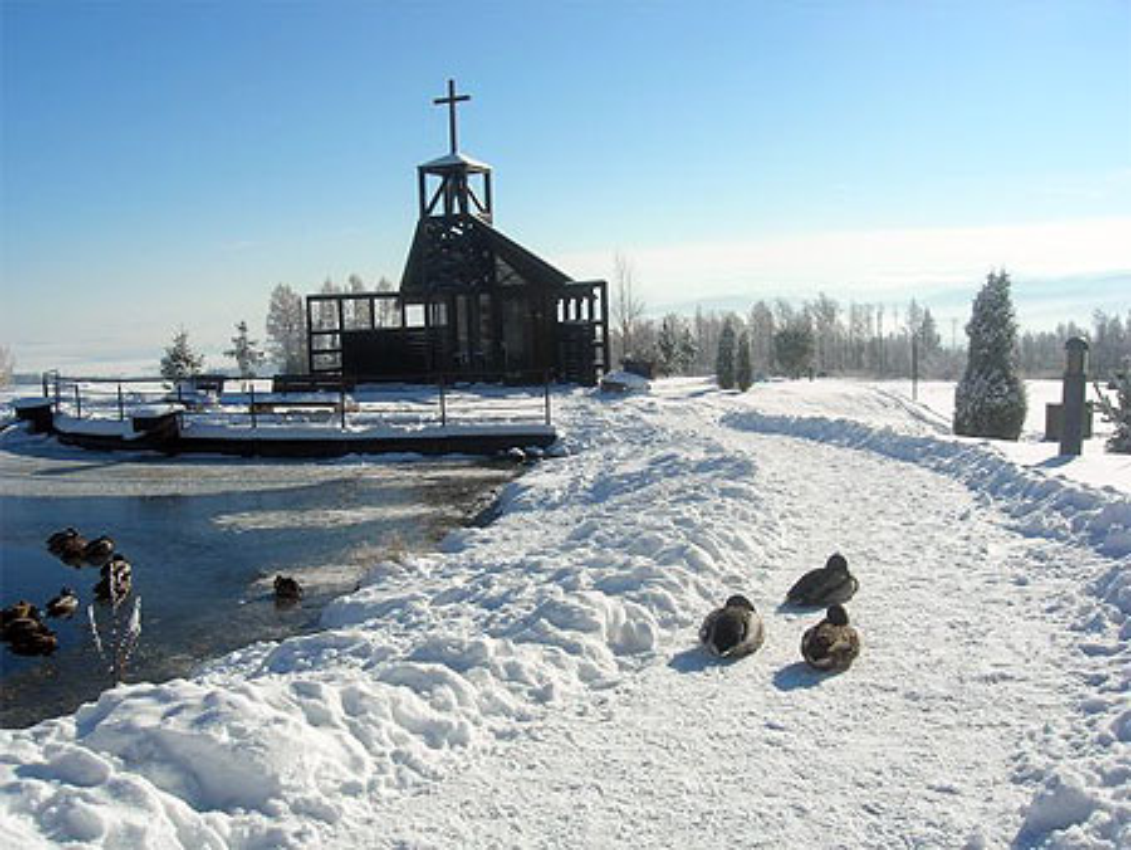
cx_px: 566
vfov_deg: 37.8
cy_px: 425
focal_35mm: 38
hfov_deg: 49.0
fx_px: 1242
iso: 64
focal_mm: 7.8
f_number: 4.8
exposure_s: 1/1042
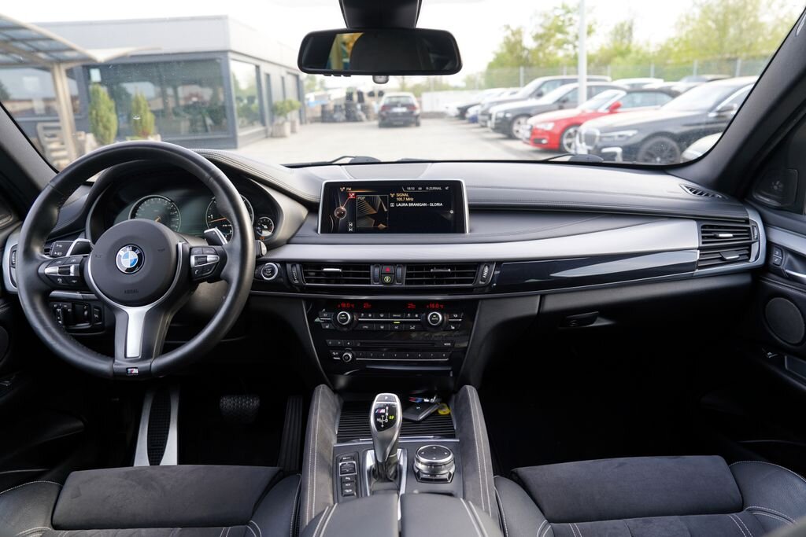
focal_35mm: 24
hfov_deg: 73.7
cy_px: 268
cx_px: 403
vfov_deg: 53.1
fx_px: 537
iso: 100
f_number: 4
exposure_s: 1/60
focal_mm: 24
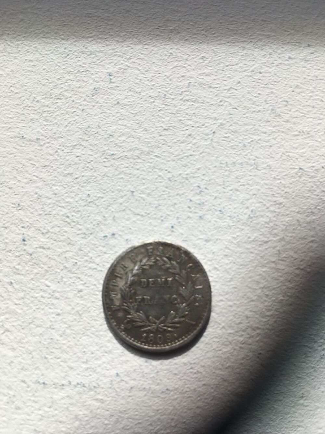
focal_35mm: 29
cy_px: 217
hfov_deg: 48.2
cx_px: 162
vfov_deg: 61.7
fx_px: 363
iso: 25
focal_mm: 4.15
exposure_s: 1/1350
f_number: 2.2
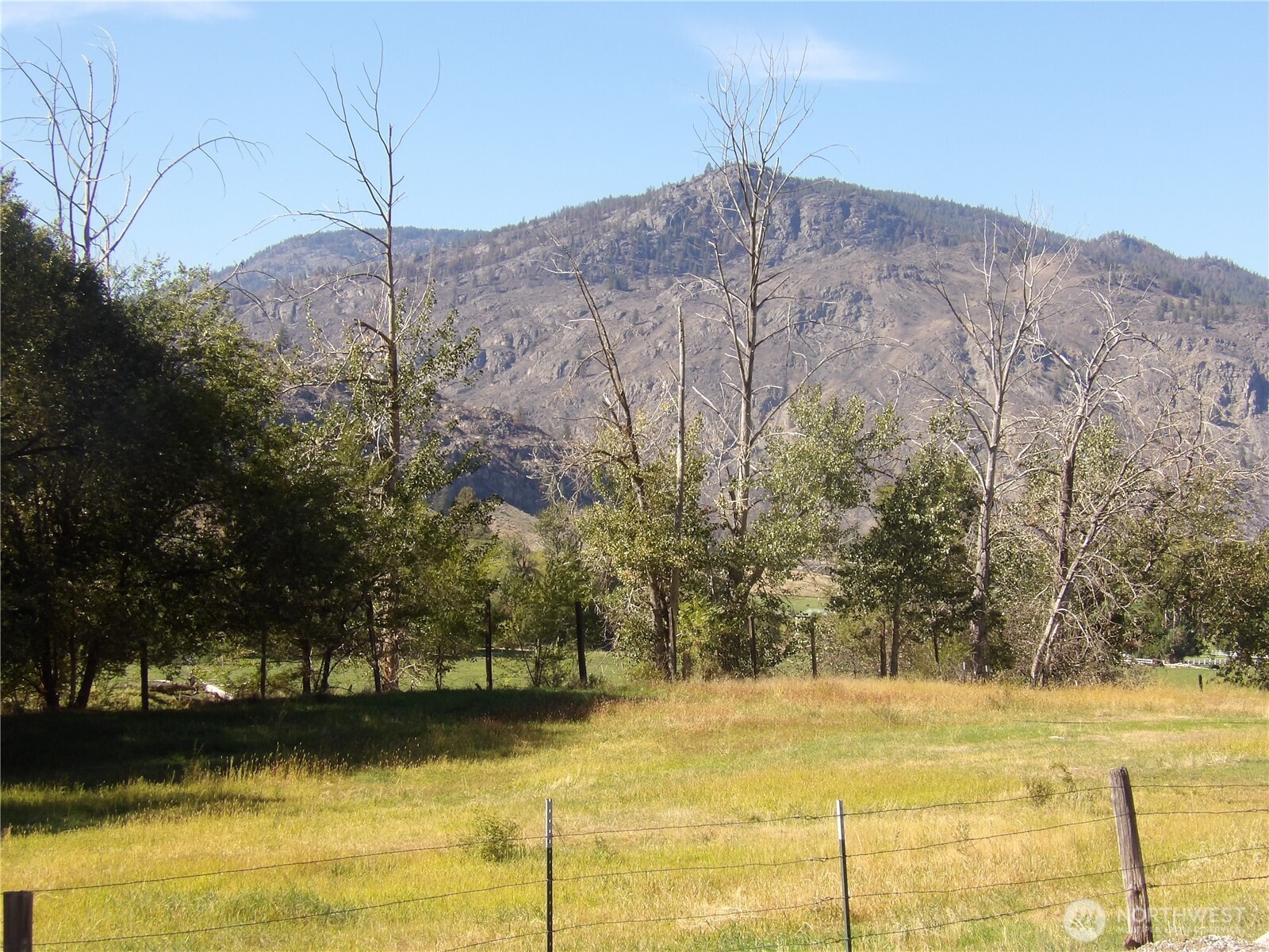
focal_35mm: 72
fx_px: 2639
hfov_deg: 27.0
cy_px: 476
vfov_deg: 20.4
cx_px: 634
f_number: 7.1
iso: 100
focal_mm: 13
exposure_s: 1/144
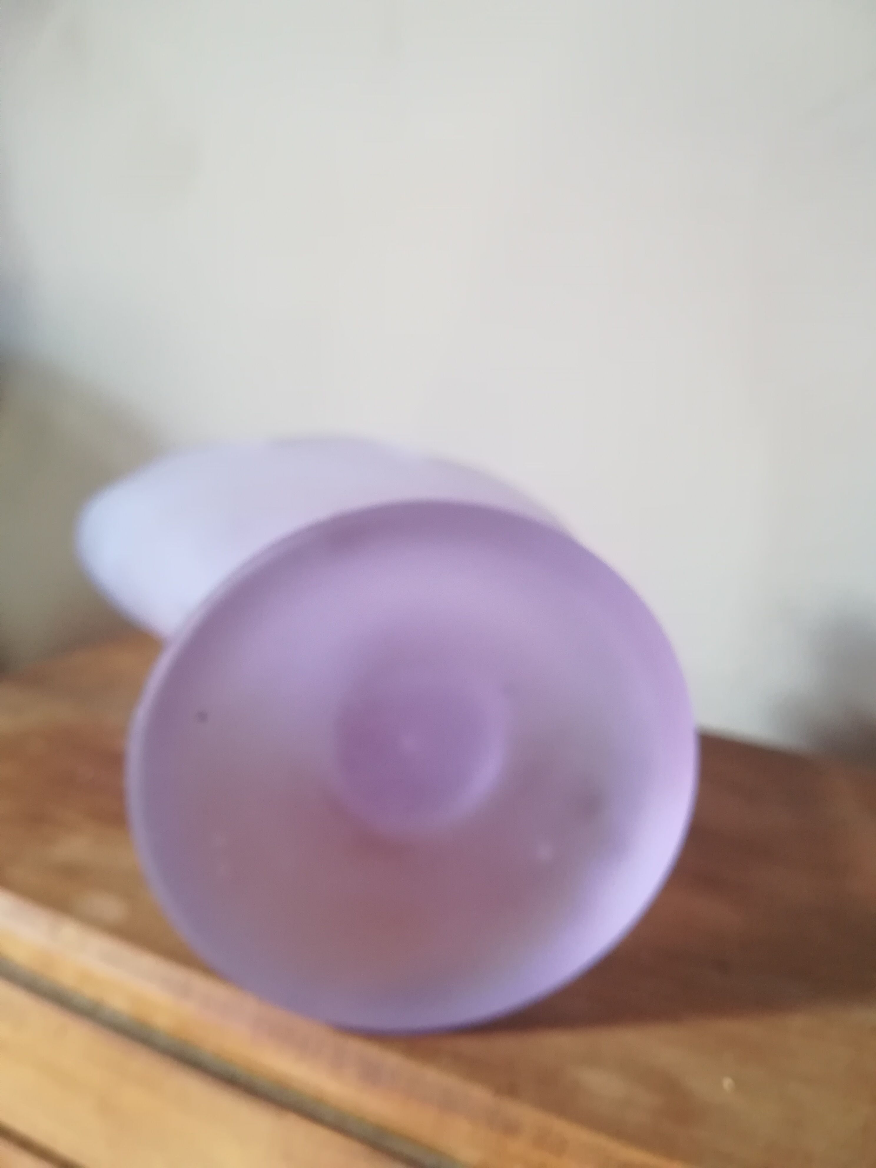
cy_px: 584
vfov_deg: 67.3
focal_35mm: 26
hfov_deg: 53.1
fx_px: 877
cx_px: 438
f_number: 2.2
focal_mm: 3.83
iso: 400
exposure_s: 1/33.3
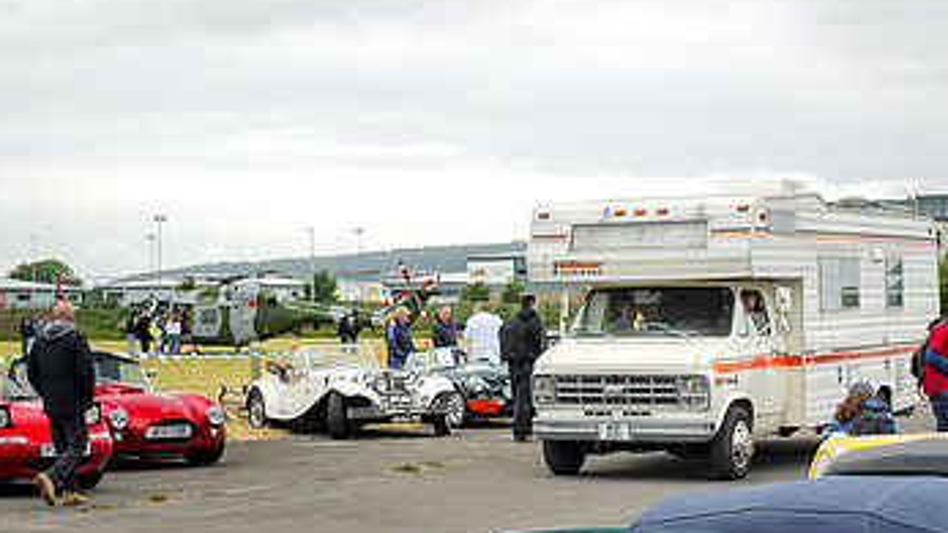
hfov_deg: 25.6
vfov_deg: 14.5
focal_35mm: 83
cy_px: 330
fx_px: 2086
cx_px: 450
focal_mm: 19
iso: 100
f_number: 4.5
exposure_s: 1/200
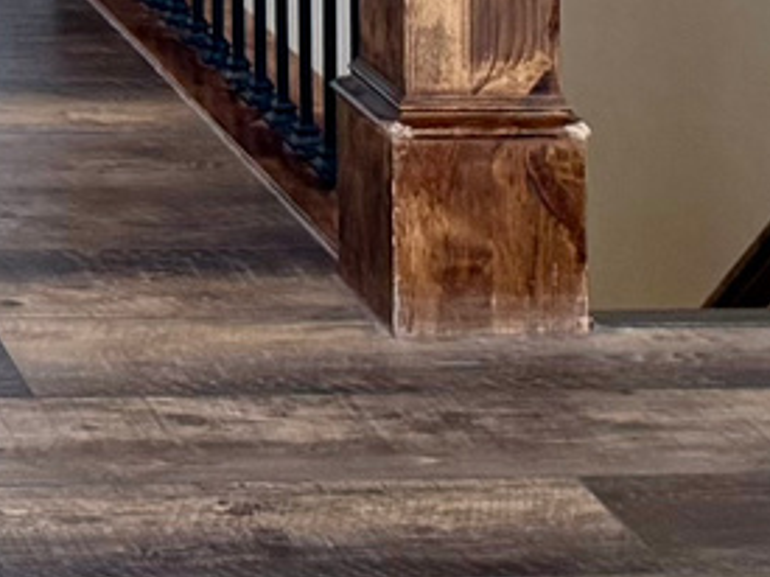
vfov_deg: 7.6
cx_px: -599
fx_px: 3980
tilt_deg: +1.0
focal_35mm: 179
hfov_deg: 10.4
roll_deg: +0.0
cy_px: -944
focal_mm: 6.76
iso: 160
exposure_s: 1/240
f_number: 1.78
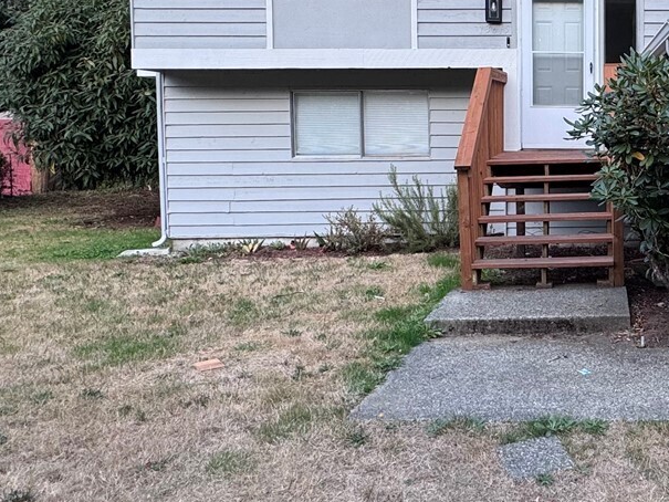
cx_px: 614
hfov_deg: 45.1
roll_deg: +0.4
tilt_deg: -3.2
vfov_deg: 38.2
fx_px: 715
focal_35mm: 37
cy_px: 160
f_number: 2.2
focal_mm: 2.22
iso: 50
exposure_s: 1/99
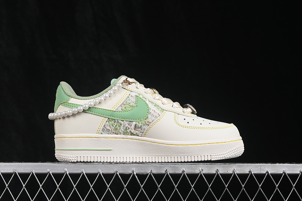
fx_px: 629
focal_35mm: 75
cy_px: 100
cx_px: 151
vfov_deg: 18.2
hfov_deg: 27.0
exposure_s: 1/80
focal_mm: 50
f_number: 8
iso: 160
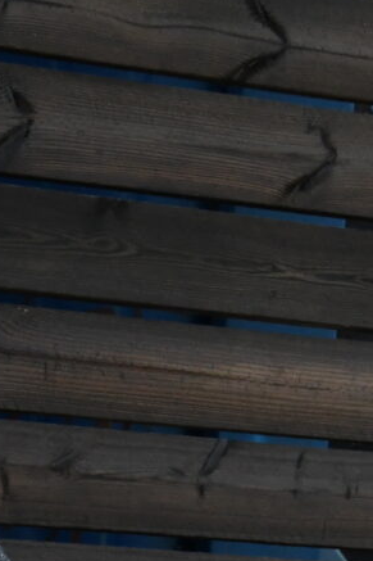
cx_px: -379
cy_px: 1286
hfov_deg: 5.2
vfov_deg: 7.5
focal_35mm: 258
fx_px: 4013
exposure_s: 1/250
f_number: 8
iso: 1600
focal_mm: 44
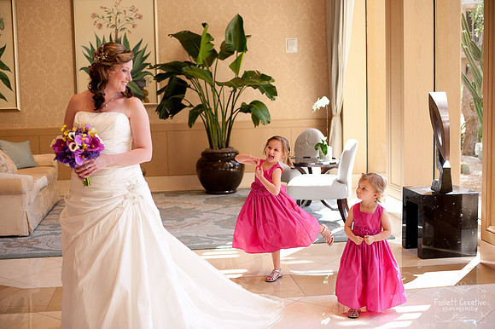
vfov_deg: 27.0
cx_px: 248
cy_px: 164
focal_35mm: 50
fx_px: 687
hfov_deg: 39.6
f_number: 2.8
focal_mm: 50
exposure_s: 1/200
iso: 500
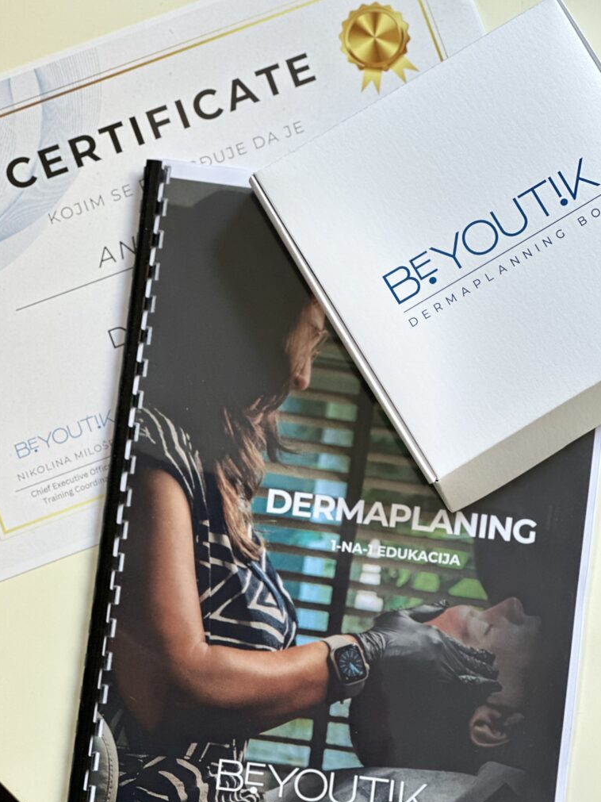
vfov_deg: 25.0
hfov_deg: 18.9
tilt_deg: -87.6
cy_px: 405
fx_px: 1806
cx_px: 301
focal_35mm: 78
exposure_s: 1/40
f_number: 2.8
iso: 200
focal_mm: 9
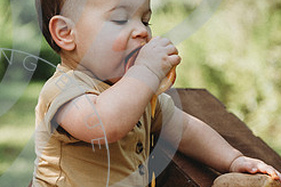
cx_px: 49
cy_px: 69
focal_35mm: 165
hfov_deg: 12.4
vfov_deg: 8.3
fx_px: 1288
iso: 100
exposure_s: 1/320
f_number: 2.8
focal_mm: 70
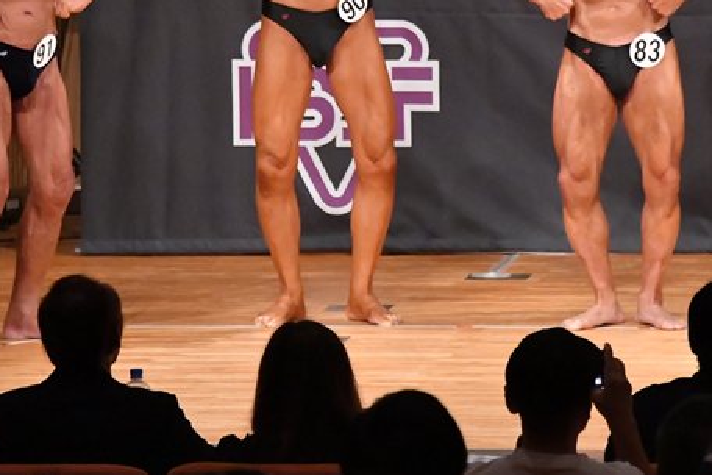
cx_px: 280
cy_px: 77
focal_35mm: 408
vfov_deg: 3.4
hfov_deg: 5.1
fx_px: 8069
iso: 11400
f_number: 5.6
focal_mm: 160
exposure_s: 1/400
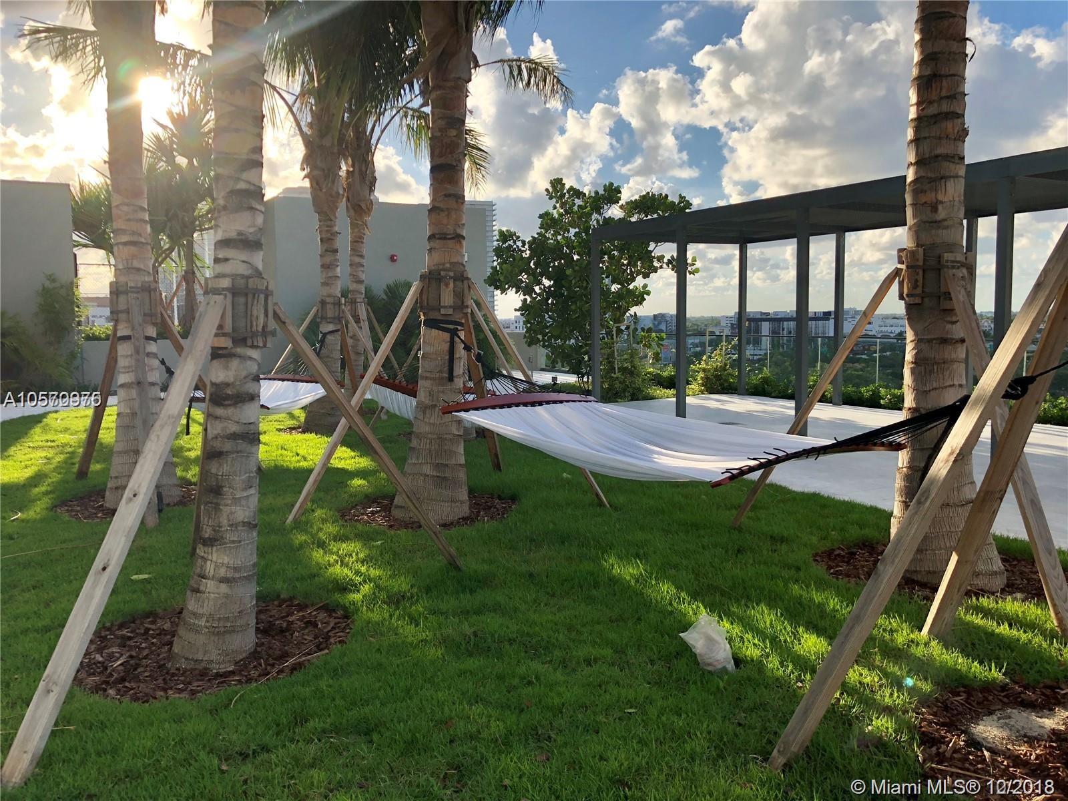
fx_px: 864
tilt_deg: -4.8
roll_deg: +1.5
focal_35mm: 28
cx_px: 534
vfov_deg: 49.7
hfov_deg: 63.4
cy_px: 400
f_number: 1.8
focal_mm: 4
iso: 20
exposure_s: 1/1245
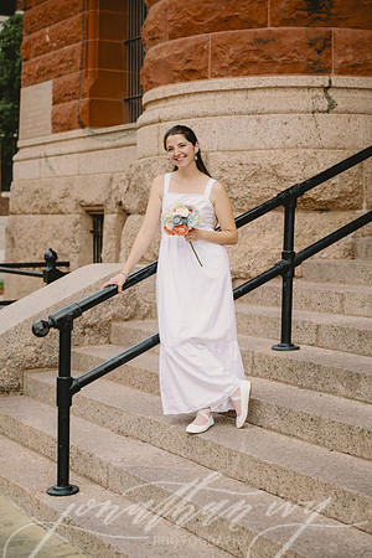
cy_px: 279
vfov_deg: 33.9
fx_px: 914
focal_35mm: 59
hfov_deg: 23.0
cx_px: 186
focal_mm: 59
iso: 400
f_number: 2.8
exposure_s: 1/2000
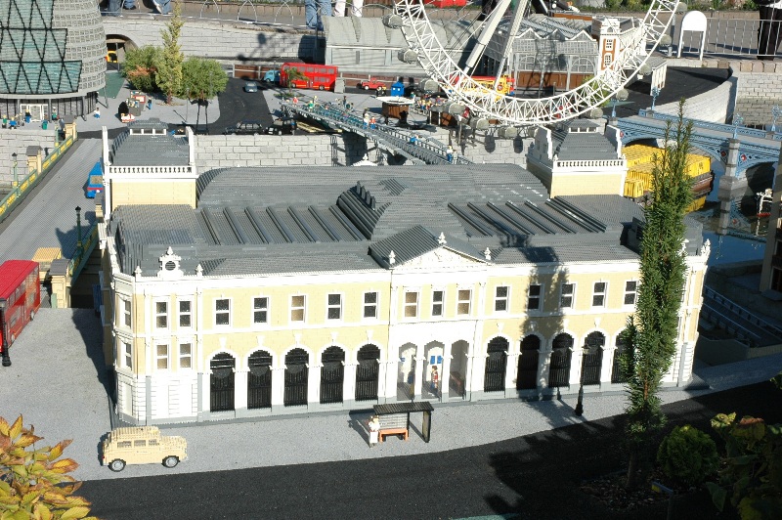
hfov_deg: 37.9
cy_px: 260
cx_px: 391
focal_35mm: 52
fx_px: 1139
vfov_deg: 25.7
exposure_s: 1/125
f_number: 13
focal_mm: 35
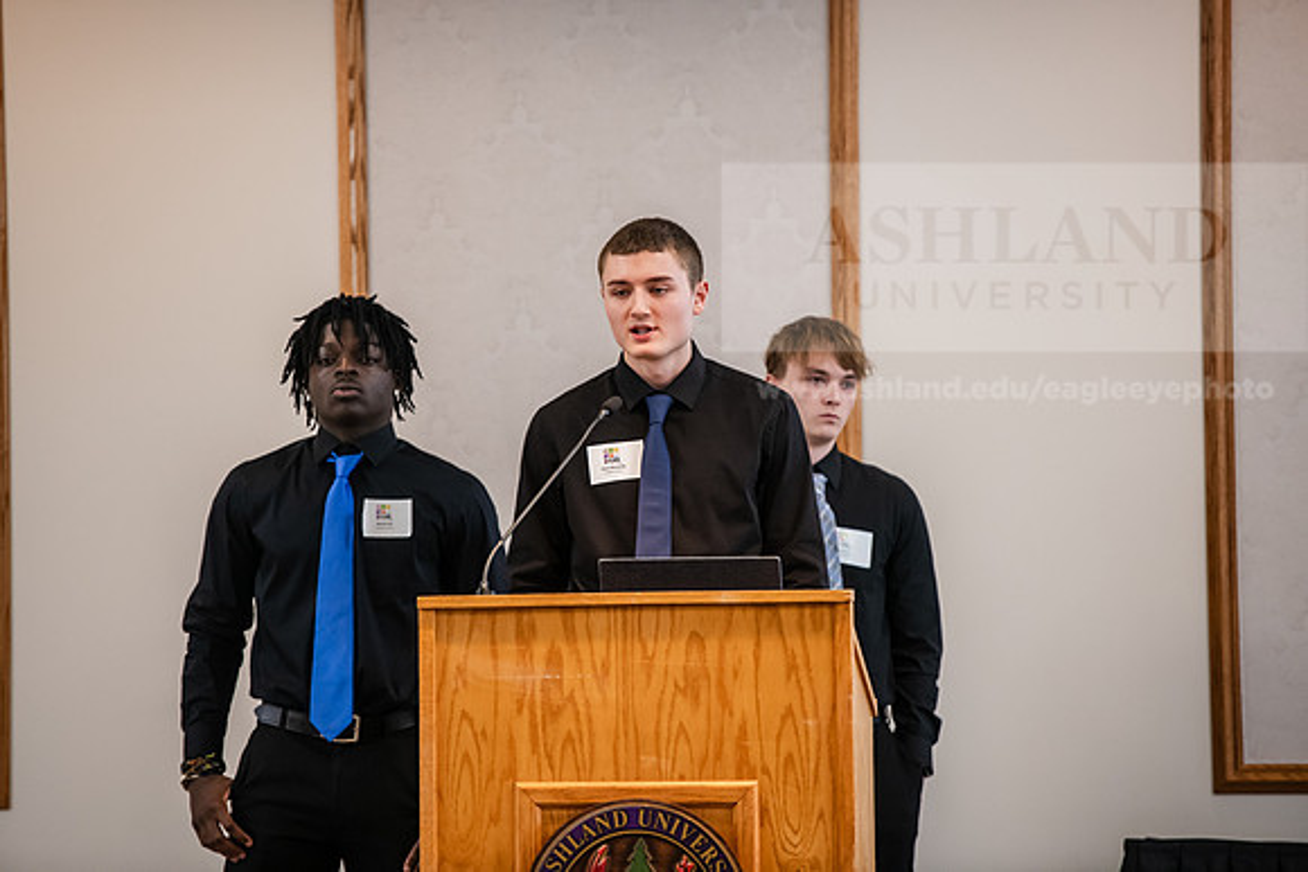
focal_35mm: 190
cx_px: 654
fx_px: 6905
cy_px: 436
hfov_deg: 10.8
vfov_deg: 7.2
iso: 2000
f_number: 3.2
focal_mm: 190
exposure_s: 1/200
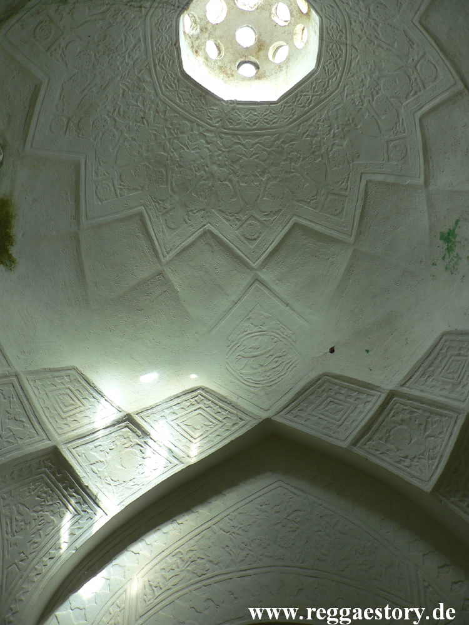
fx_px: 632
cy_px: 312
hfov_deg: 40.7
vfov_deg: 52.6
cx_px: 234
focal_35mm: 35
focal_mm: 6
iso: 64
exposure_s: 1/30
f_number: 2.8
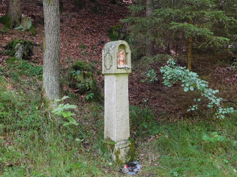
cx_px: 118
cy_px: 88
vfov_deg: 36.0
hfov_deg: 46.8
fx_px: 274
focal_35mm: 40
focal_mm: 7.1
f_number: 3.6
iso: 400
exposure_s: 1/20
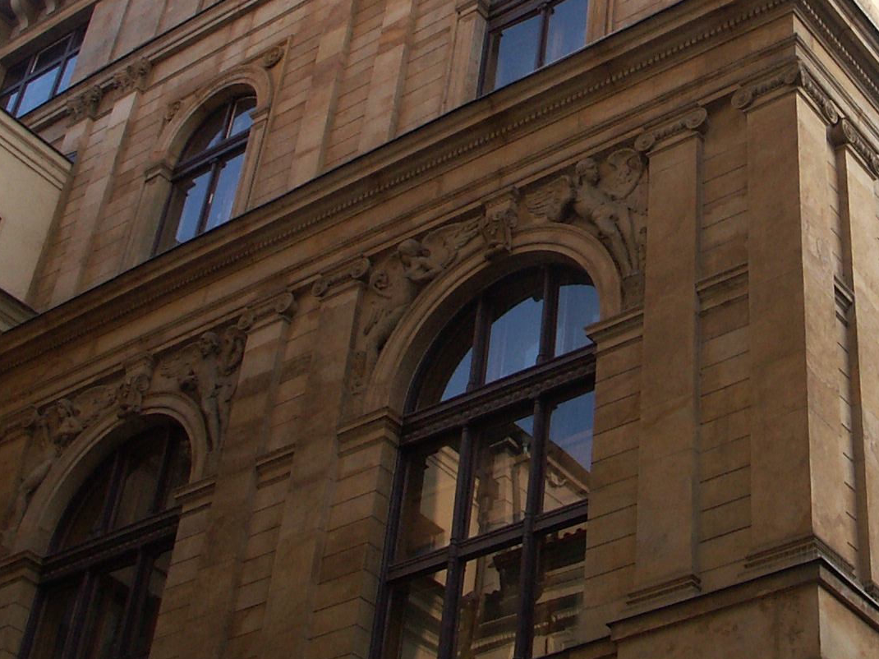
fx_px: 1701
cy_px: 125
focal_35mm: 67
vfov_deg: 21.6
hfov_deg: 28.2
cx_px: 731
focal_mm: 7.2
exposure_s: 1/200
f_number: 5
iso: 100
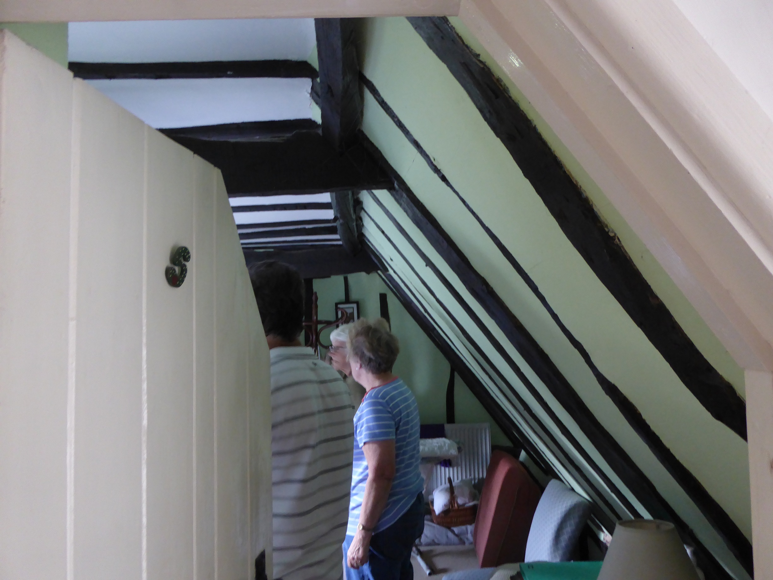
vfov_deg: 54.9
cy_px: 290
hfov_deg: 69.4
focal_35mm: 25
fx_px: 558
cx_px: 386
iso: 400
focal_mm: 4.3
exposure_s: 1/6
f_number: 3.3
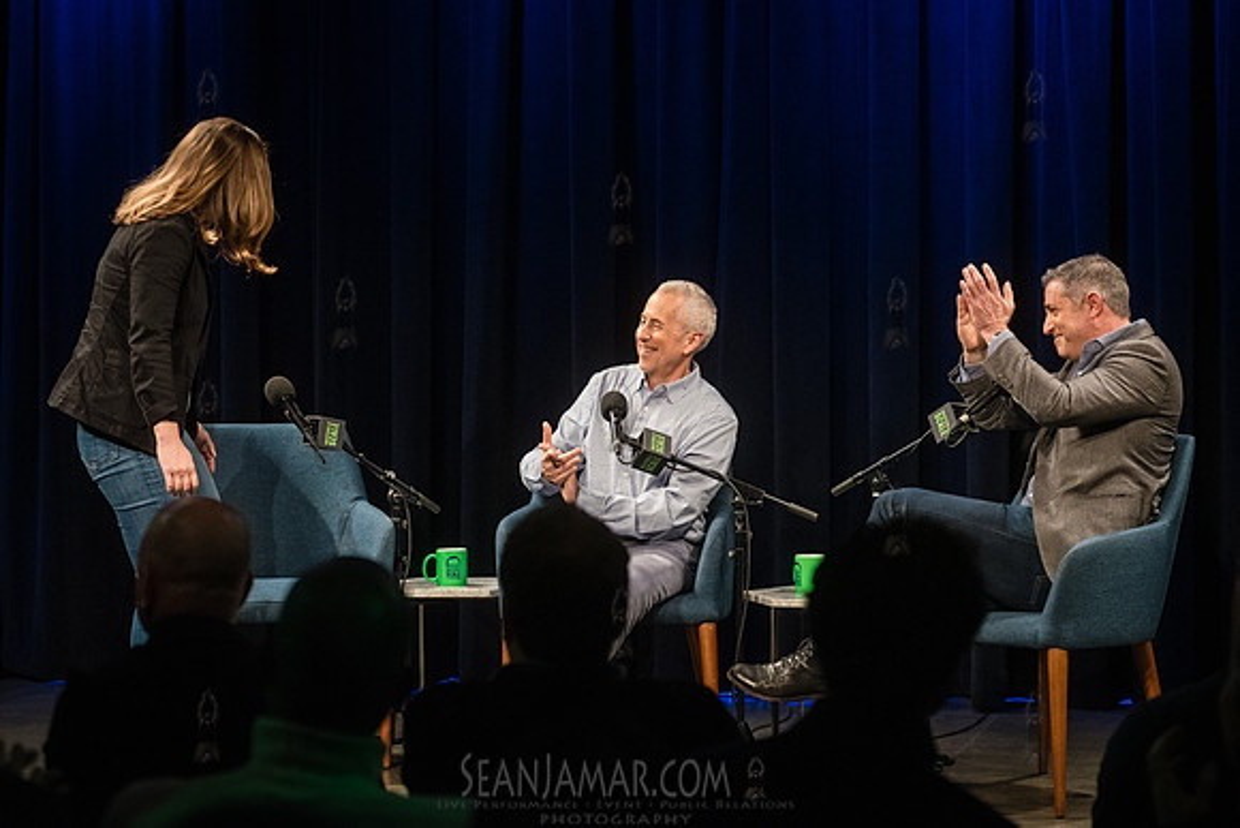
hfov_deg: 24.5
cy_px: 414
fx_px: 2860
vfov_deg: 16.5
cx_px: 633
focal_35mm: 83
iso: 6400
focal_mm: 80
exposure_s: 1/800
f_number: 3.5
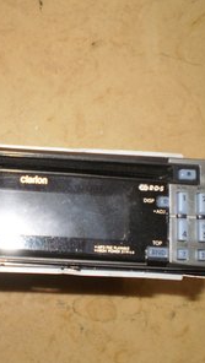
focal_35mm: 53
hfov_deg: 22.1
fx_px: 511
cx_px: 15
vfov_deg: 39.1
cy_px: 182
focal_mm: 6.3
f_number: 3.1
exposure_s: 1/30
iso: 125
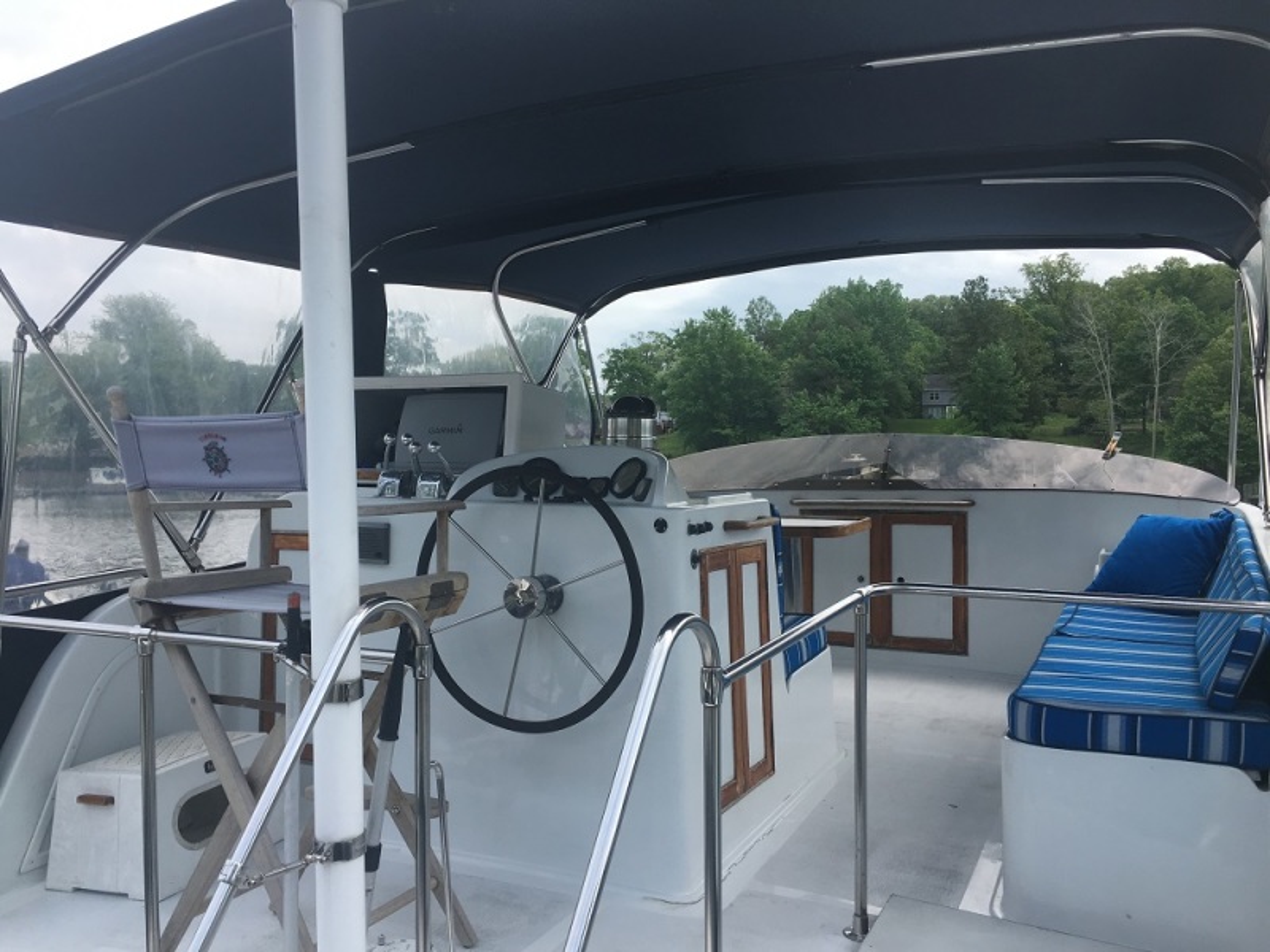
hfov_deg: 61.7
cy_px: 476
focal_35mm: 29
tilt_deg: -0.6
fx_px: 1064
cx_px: 635
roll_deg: +0.6
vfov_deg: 48.2
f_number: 2.2
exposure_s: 1/836
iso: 25
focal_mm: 4.15
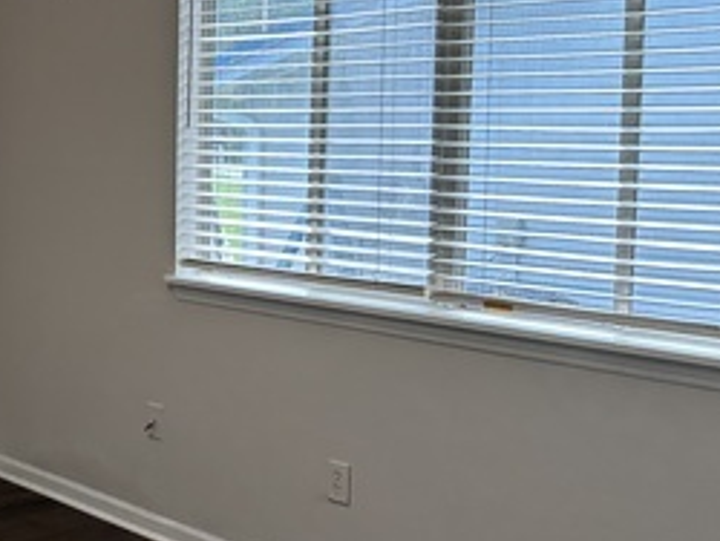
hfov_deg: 26.8
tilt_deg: -4.5
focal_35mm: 64
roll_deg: +0.6
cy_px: 216
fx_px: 1332
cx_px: -143
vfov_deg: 22.9
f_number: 1.78
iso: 125
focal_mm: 6.86
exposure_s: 1/120
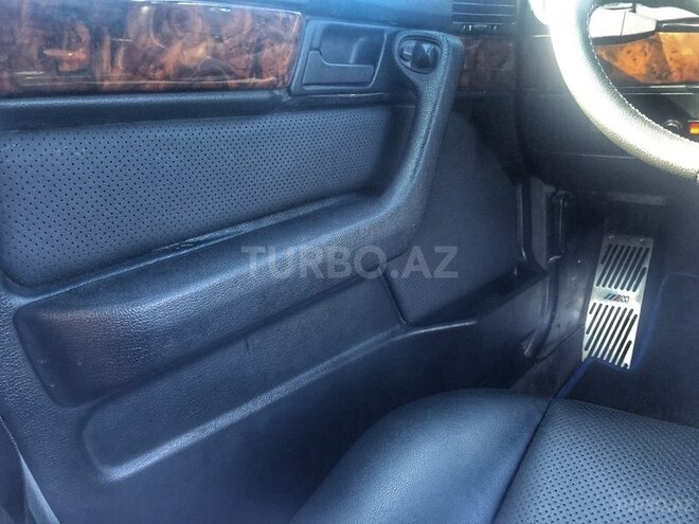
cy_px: 262
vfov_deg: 48.2
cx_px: 350
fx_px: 586
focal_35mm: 29
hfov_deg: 61.7
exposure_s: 1/33
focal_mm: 4.15
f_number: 2.2
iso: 50
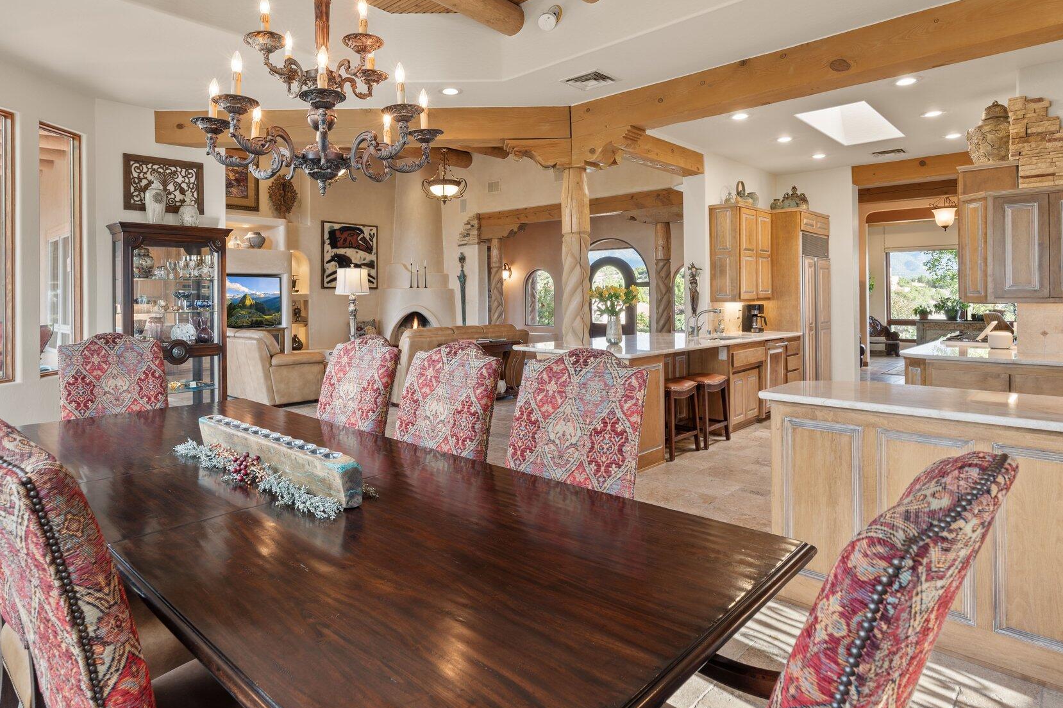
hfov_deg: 80.9
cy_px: 303
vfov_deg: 59.2
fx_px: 620
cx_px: 472
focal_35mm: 21
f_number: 9
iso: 250
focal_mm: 17
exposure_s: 1/1.67
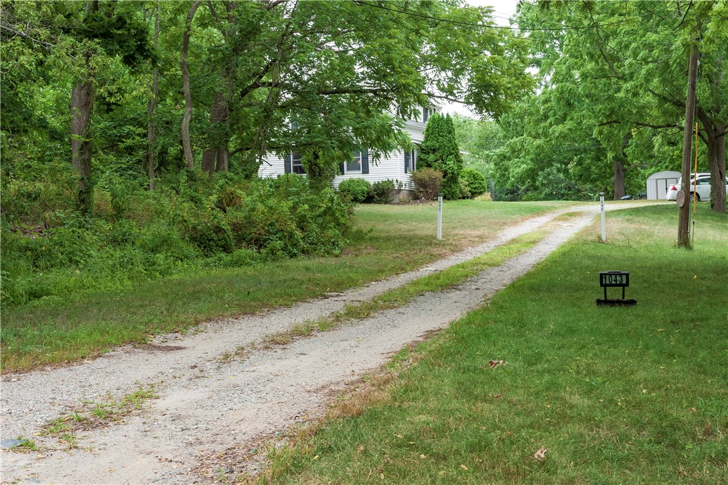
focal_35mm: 56
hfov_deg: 35.7
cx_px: 364
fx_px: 1132
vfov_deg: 24.2
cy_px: 242
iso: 1000
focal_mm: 56
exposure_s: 1/60
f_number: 22
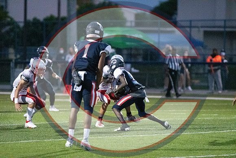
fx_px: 1967
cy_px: 79
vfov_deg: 4.6
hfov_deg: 6.9
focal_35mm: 300
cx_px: 118
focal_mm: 200
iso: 32000
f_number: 2.8
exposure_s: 1/2500
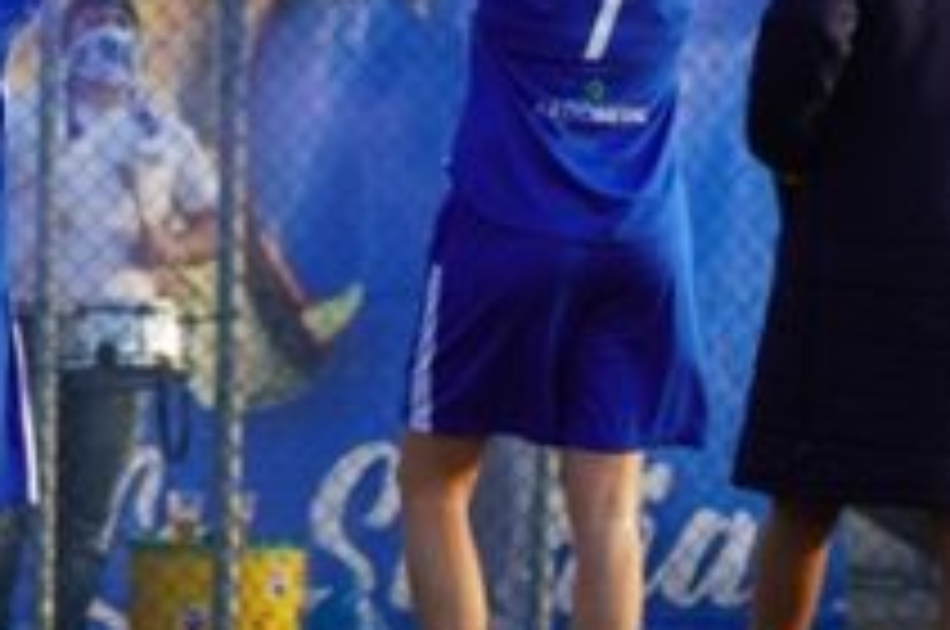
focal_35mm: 607
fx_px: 15993
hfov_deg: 3.4
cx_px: -27
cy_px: -148
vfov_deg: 2.3
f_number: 5.6
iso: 200
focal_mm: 200
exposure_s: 1/250
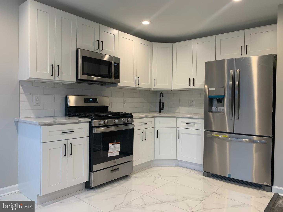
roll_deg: -0.8
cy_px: 106
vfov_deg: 53.1
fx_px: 213
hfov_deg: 67.3
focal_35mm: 26
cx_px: 142
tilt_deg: -1.8
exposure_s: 1/60
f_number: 1.8
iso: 80
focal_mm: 4.25
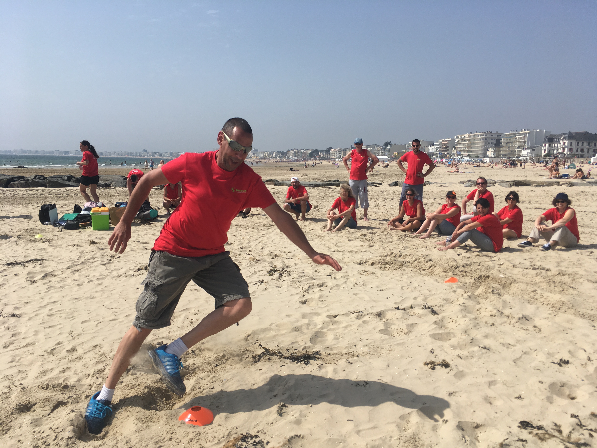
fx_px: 500
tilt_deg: -5.0
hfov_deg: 61.7
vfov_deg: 48.2
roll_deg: -2.5
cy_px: 224
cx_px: 298
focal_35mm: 29
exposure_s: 1/2959
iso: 25
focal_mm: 4.15
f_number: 2.2
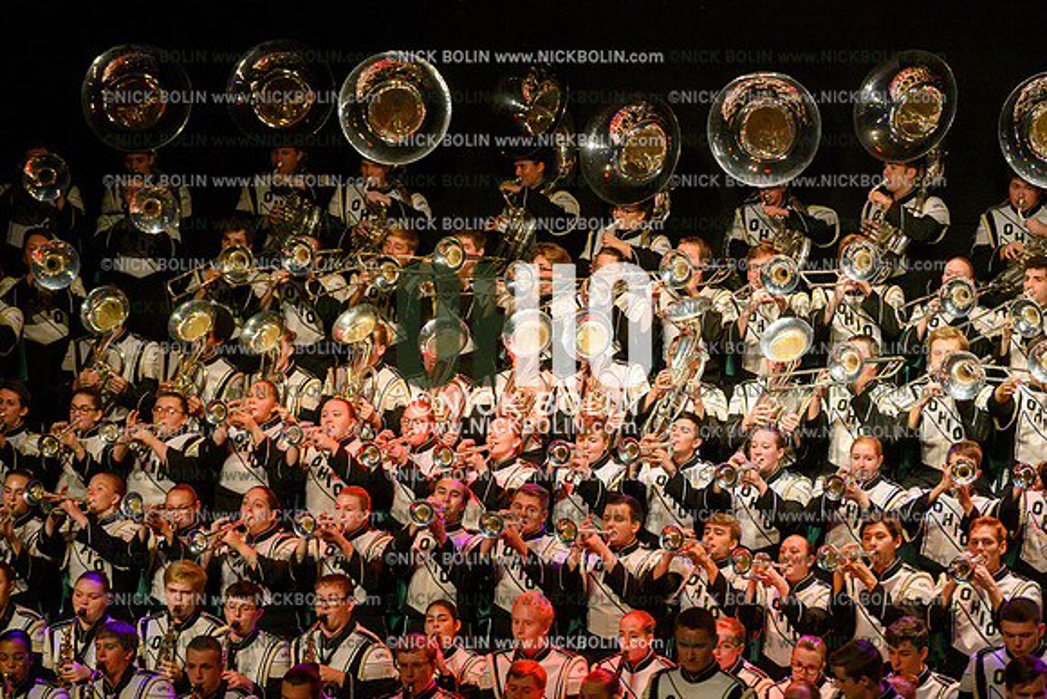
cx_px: 524
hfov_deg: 10.3
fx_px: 5818
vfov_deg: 6.9
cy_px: 350
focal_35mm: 200
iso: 5000
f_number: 4
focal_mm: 200
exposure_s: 1/500
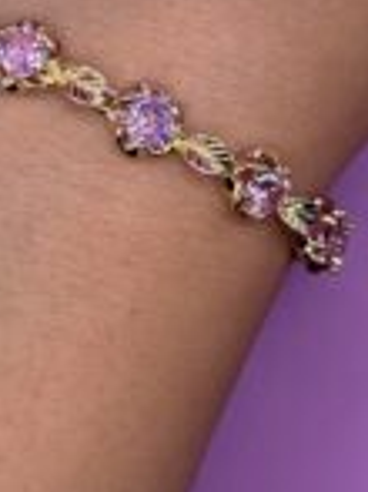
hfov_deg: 11.3
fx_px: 1860
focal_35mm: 131
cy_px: 104
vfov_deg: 15.0
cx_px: 124
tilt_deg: -87.3
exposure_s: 1/373
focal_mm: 6.76
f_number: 1.78
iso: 64
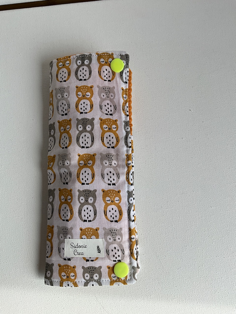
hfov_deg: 48.2
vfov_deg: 61.7
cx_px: 118
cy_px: 157
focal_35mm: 29
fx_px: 264
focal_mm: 3
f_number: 1.8
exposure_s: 1/469
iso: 25
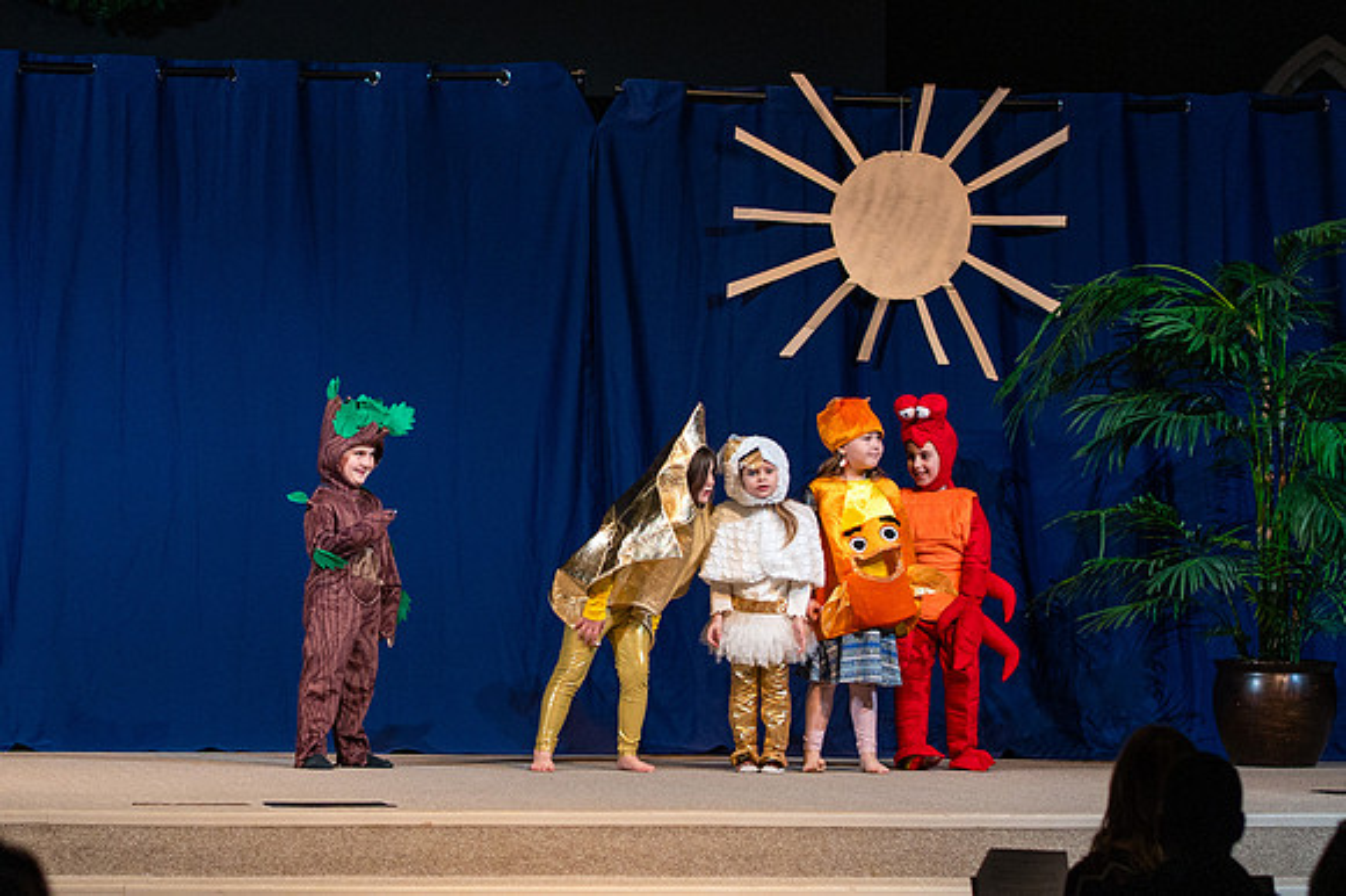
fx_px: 6546
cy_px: 407
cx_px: 546
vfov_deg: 7.8
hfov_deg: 11.7
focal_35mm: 175
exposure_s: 1/500
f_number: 2.8
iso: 800
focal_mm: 85
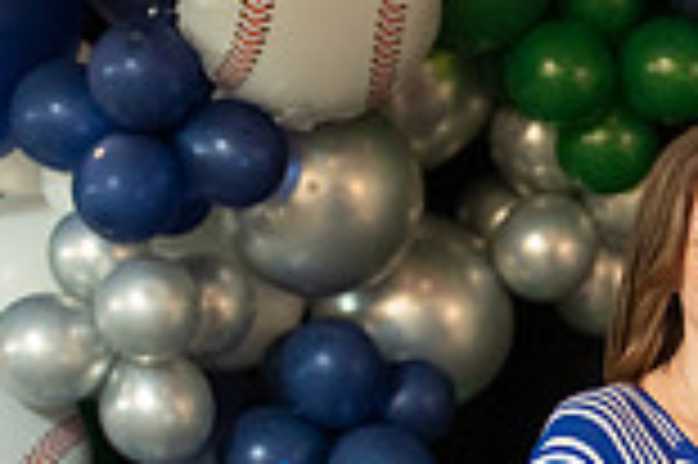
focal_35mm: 218
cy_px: 928
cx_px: 1132
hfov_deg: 9.1
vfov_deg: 6.1
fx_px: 4222
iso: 1600
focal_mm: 50
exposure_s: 1/320
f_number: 1.2
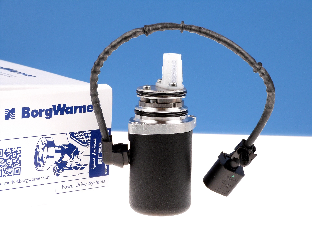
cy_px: 117
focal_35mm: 100
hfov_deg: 19.6
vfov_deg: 14.8
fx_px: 901
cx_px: 156
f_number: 3.5
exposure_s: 1/60
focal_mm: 18.2
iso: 100
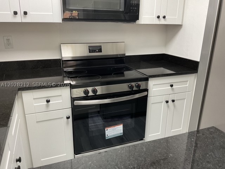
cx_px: 112
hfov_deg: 61.7
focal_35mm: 29
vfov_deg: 48.2
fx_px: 188
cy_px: 84
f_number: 1.8
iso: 100
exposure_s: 1/60
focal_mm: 3
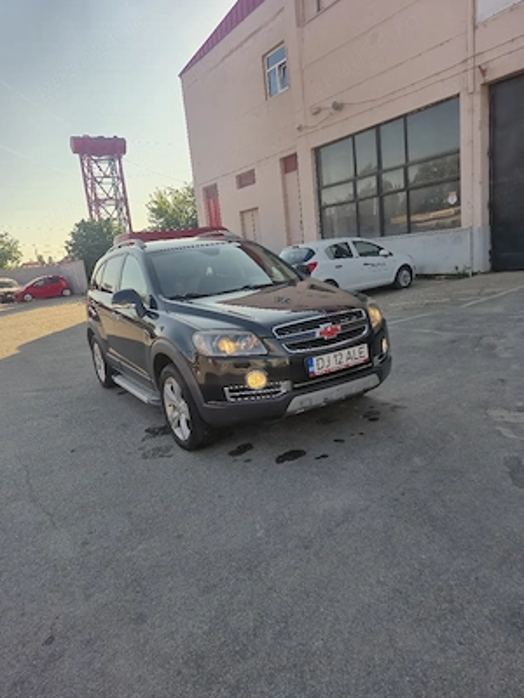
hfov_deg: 58.9
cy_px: 349
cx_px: 262
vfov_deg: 73.9
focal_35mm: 23
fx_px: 464
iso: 25
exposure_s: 1/2000
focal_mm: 5.4
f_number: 1.8
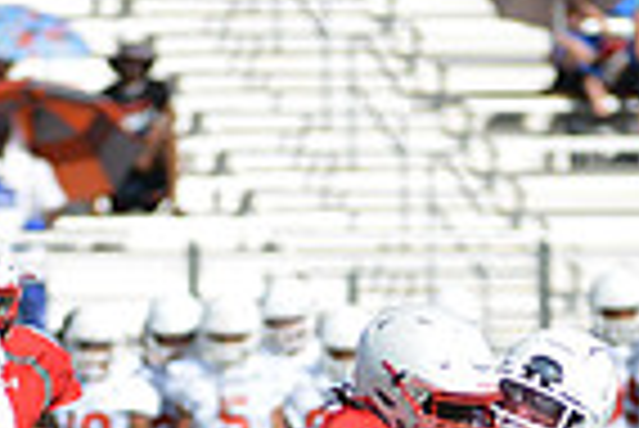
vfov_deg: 1.7
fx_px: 14481
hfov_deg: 2.5
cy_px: 696
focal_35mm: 815
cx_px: 234
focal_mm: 200
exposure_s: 1/1600
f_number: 2.8
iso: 100
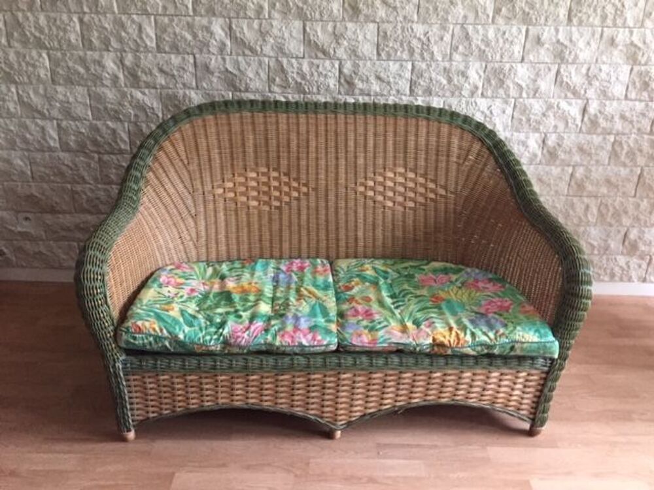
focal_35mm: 29
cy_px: 245
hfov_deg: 61.7
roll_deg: -0.4
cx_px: 327
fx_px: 548
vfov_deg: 48.2
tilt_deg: -24.0
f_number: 2.2
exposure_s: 1/17
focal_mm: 4.15
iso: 250
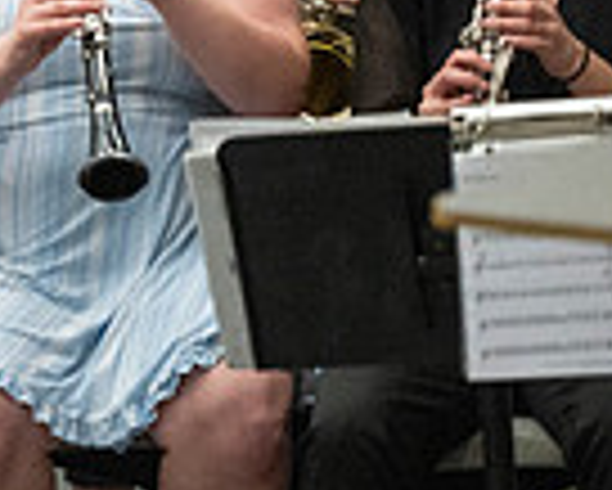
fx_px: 5075
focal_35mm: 280
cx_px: -612
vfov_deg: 5.5
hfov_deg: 6.7
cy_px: -133
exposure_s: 1/500
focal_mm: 70
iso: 10000
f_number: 4
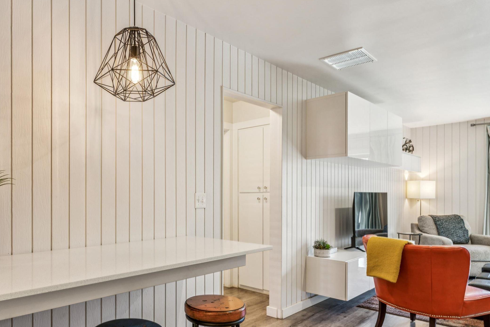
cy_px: 196
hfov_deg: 68.1
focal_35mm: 26
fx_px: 348
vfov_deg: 49.9
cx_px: 159
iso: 400
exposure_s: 1/2
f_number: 13
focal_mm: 17.4
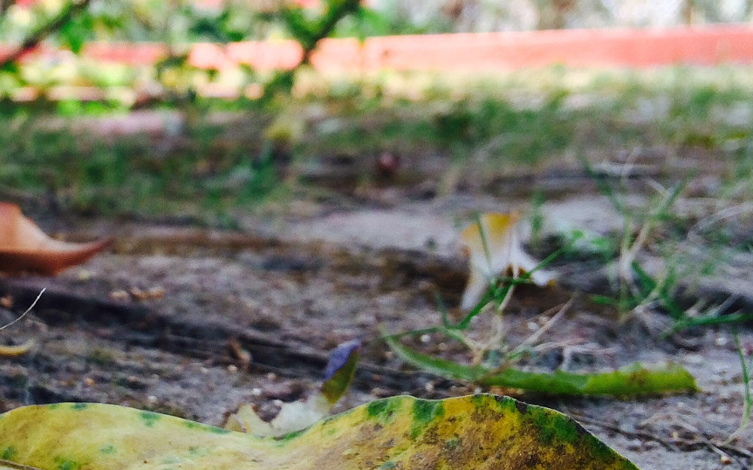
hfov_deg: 34.4
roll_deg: -0.3
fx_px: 1170
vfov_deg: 22.7
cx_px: 136
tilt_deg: -6.0
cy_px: 208
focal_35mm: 57
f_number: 2.2
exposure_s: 1/100
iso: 50
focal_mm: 4.15
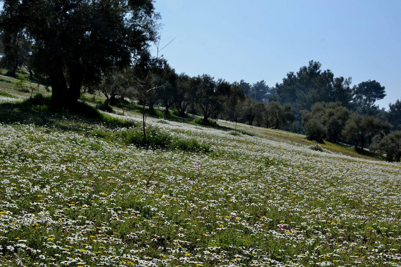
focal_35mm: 52
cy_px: 134
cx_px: 200
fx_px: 585
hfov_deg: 37.9
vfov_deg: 25.7
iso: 200
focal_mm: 35
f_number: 14
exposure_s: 1/320
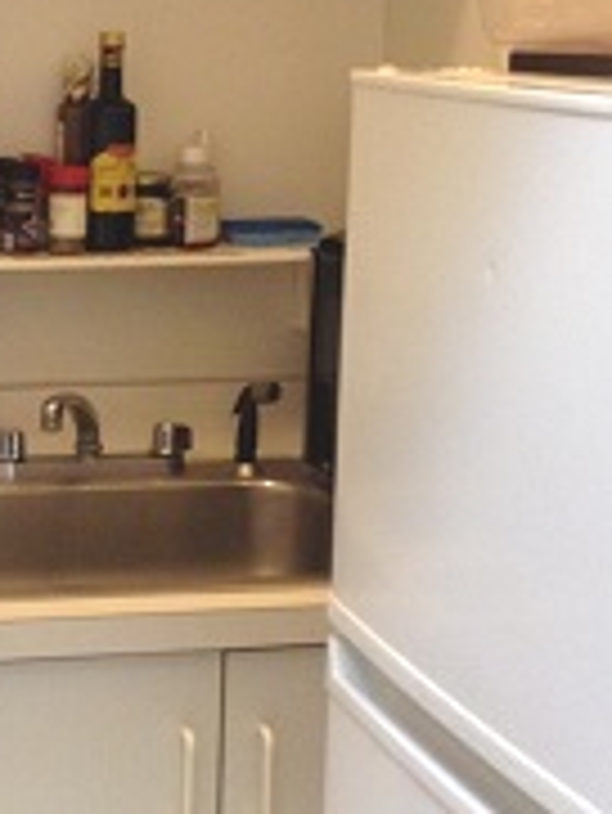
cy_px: 261
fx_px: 2237
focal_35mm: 95
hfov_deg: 15.3
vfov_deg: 20.6
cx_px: 14
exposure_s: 1/20
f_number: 2.4
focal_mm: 4.28
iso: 200
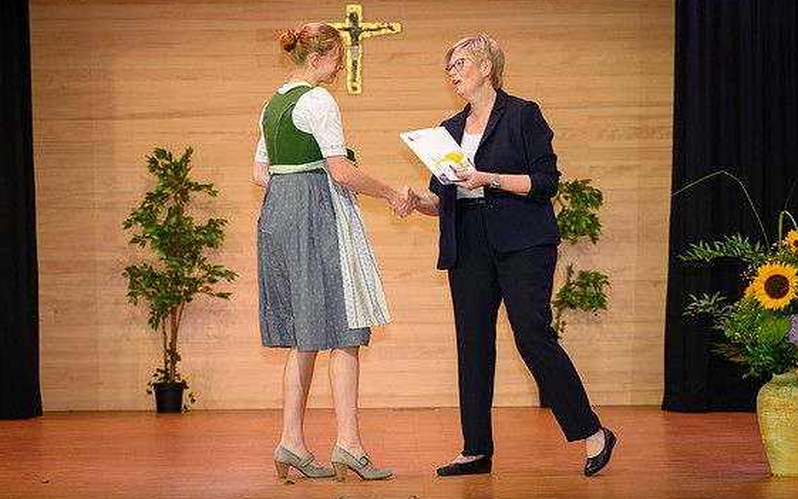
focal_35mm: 125
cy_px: 240
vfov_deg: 10.5
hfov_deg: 16.7
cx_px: 377
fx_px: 2719
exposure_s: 1/200
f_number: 5
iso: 2000
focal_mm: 105
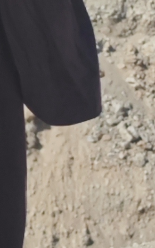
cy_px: -500
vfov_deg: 5.4
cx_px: -491
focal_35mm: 363
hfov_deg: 3.4
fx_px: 2452
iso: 125
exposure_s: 1/2764
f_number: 1.9
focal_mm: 8.7
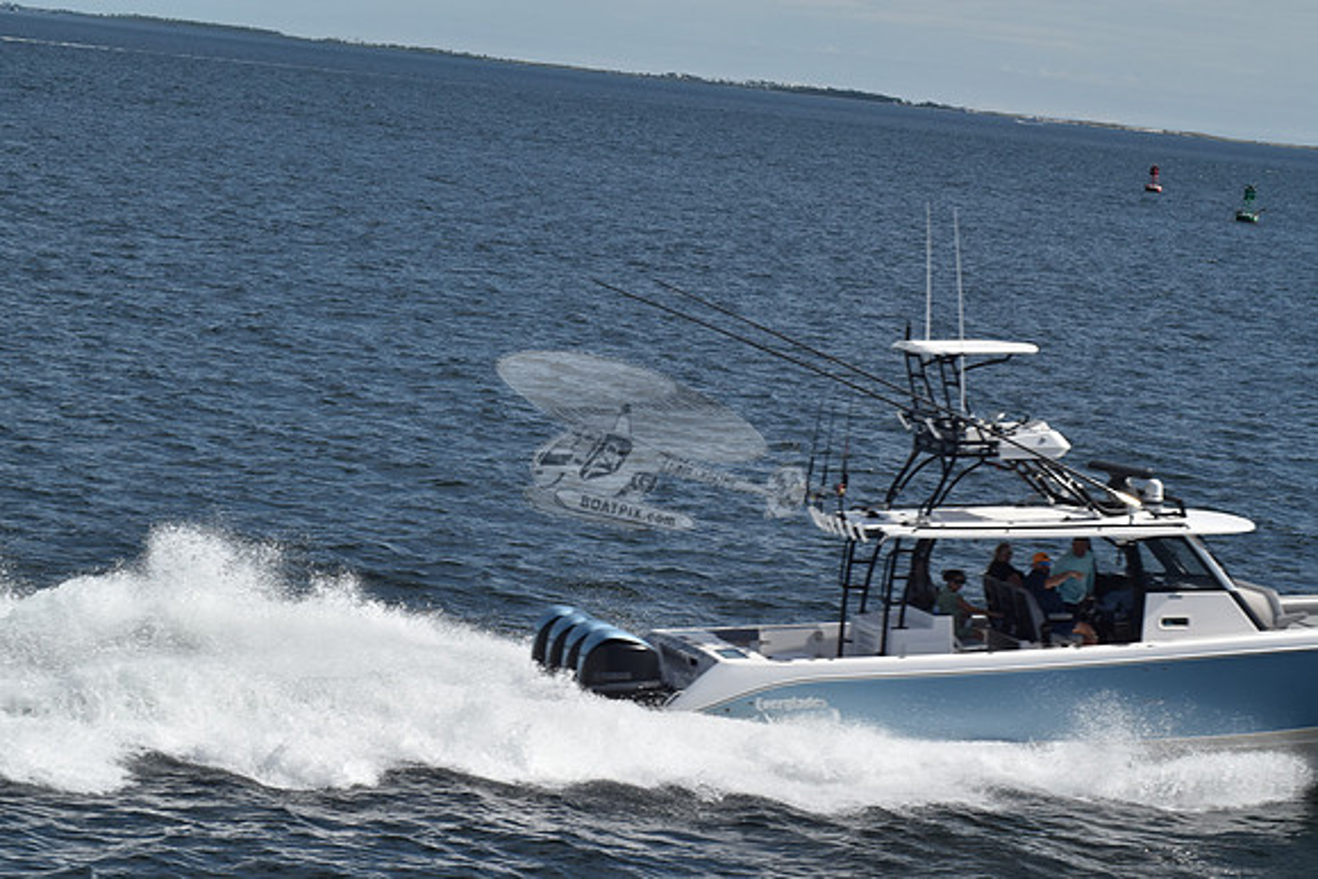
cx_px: 659
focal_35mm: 135
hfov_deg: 15.2
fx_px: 4943
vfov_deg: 10.2
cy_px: 440
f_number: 13
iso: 400
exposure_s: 1/1000
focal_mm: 90
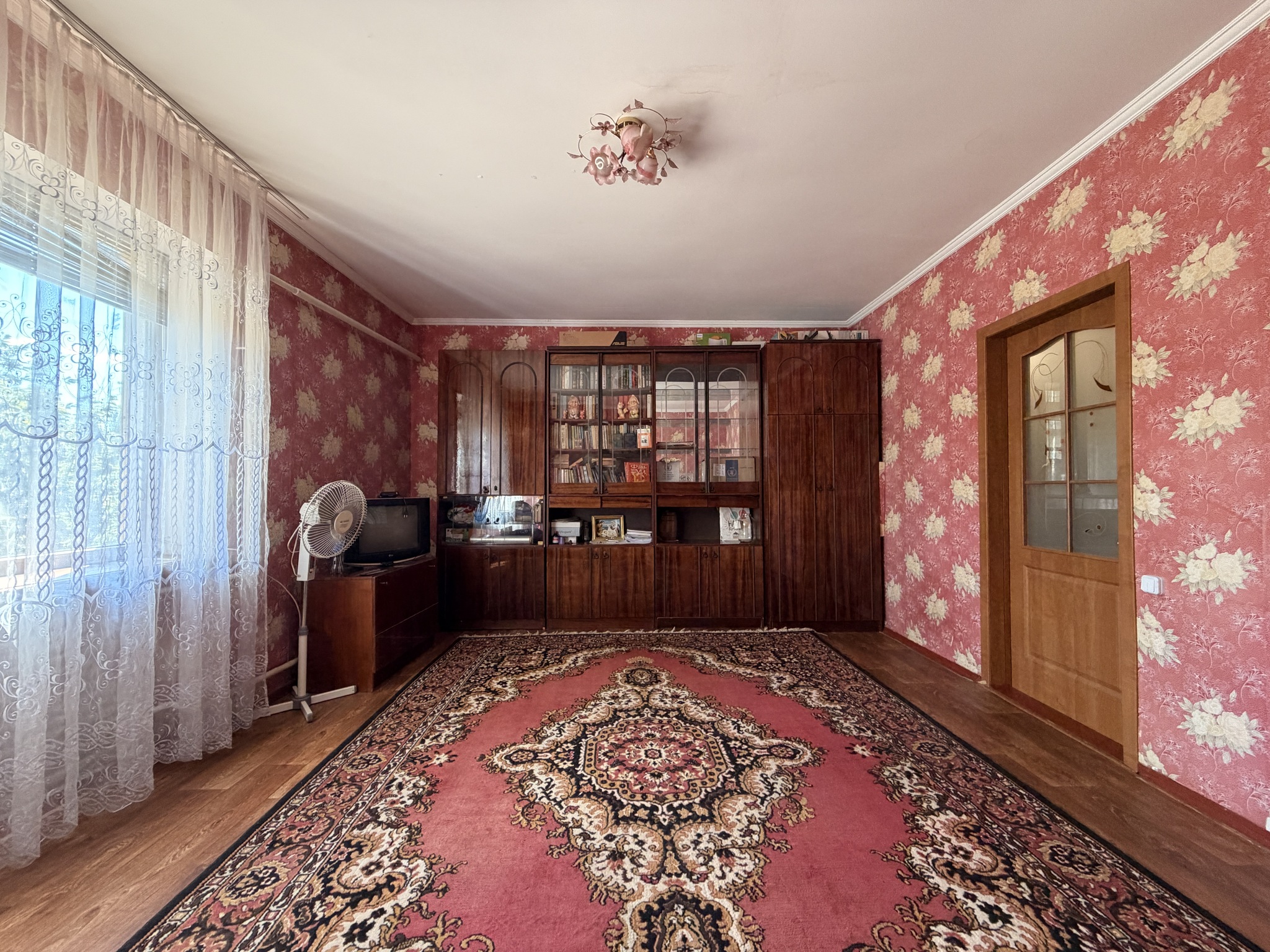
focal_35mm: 14
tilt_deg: +3.0
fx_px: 514
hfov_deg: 102.1
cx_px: 635
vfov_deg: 85.7
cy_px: 476
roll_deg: +0.1
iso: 320
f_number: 2.2
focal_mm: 2.22
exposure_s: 1/95
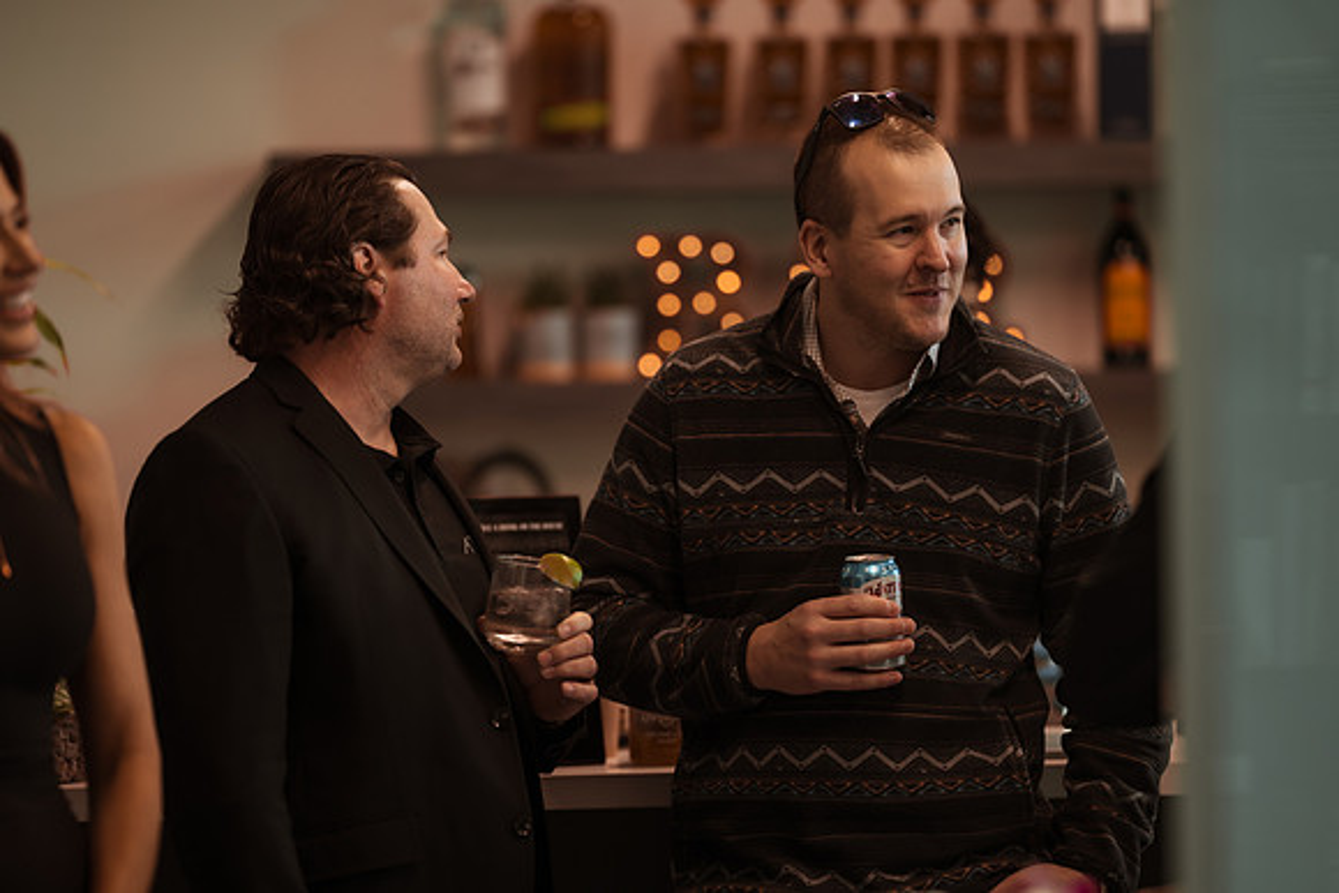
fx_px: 5022
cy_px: 446
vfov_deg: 10.2
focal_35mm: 135
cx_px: 670
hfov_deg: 15.2
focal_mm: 135
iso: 200
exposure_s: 1/320
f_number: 1.8
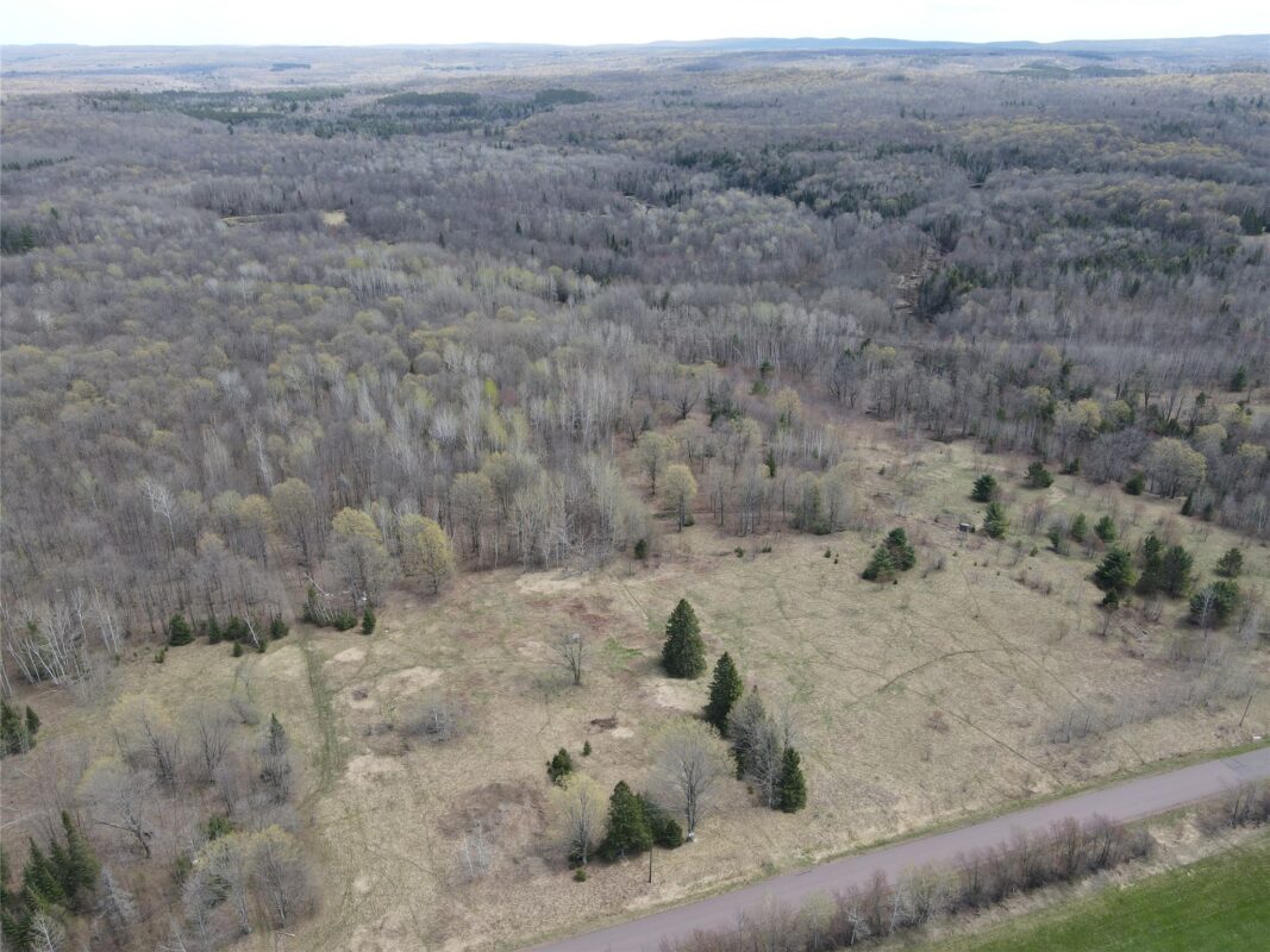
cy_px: 476
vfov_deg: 56.8
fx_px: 880
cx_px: 635
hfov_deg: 71.6
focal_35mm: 24
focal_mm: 4.5
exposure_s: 1/250
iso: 100
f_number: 2.8
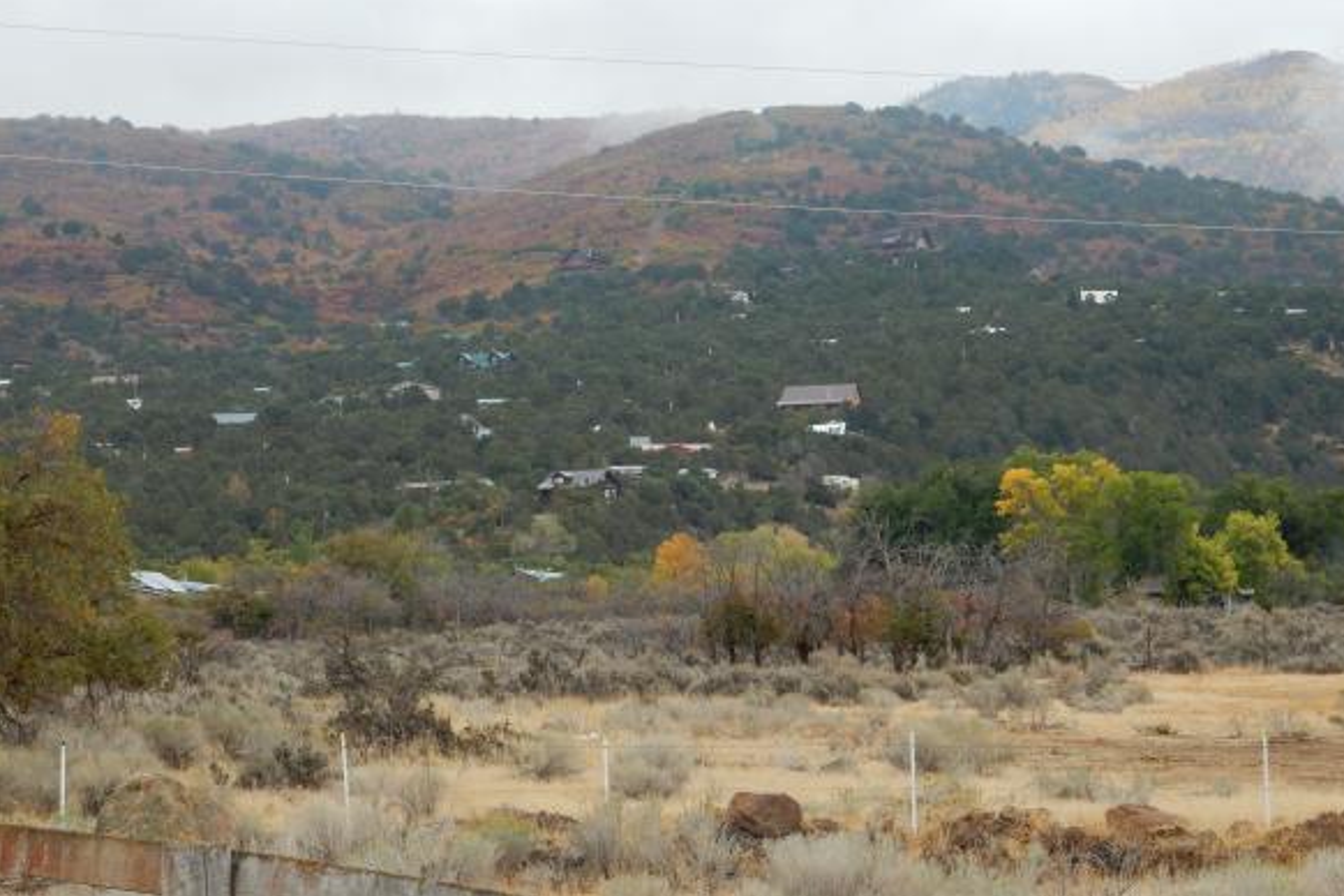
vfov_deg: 8.6
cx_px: 624
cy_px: 434
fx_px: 5936
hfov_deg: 12.9
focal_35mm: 159
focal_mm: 24.7
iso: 125
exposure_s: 1/200
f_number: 6
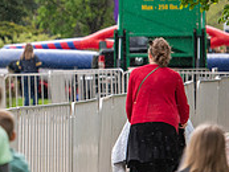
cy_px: 1
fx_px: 3310
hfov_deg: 3.9
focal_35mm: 500
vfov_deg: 3.0
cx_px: -120
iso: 500
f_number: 3.5
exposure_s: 1/640
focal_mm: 155
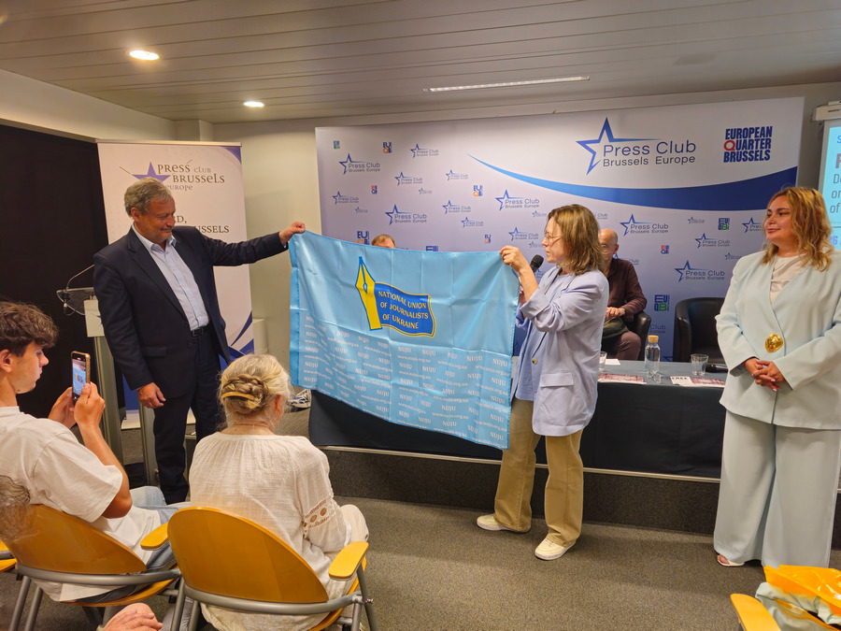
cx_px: 420
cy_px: 316
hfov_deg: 73.9
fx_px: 559
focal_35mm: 23
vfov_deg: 58.9
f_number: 1.7
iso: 160
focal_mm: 6.3
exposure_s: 1/50
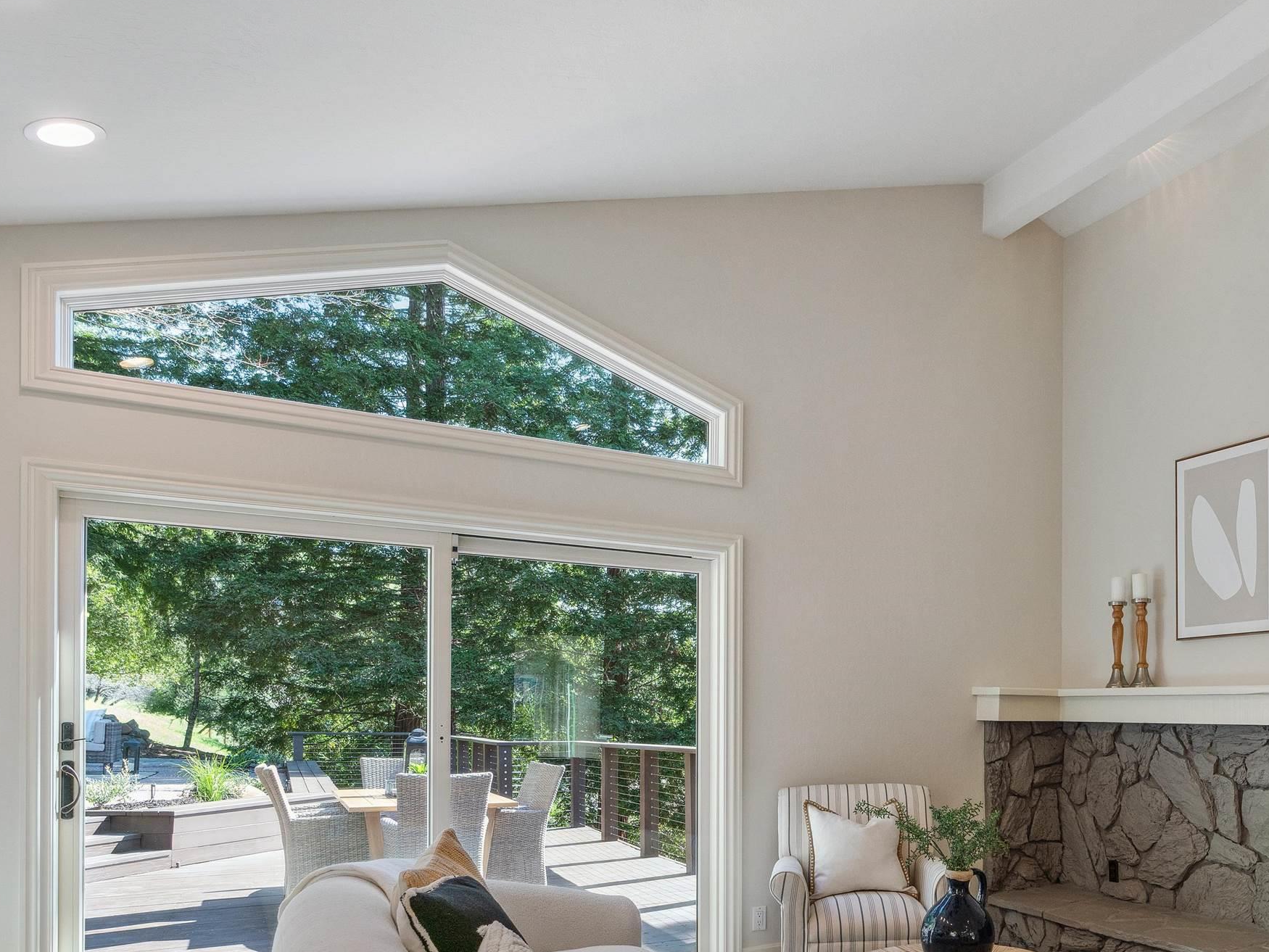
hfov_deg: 61.9
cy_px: 732
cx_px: 941
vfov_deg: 49.0
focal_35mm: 27
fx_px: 990
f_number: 9
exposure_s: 1/25
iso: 320
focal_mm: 16
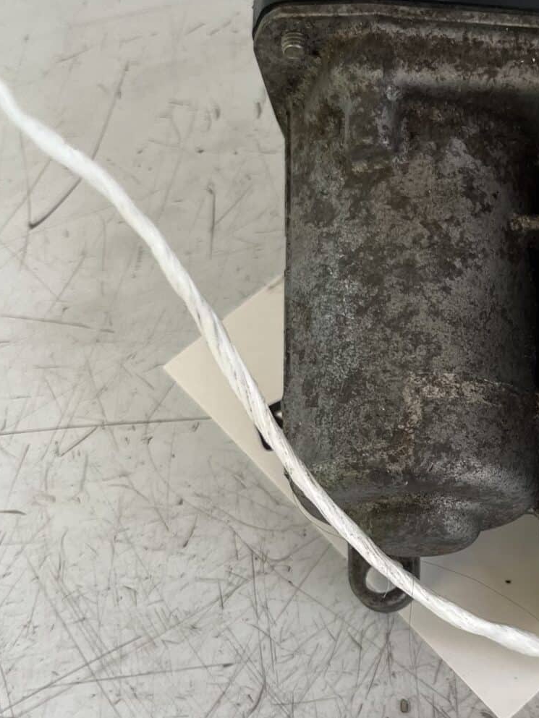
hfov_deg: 20.9
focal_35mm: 67
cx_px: 582
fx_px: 1391
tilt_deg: -67.4
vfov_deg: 28.8
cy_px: 456
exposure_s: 1/122
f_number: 1.6
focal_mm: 5.1
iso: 80
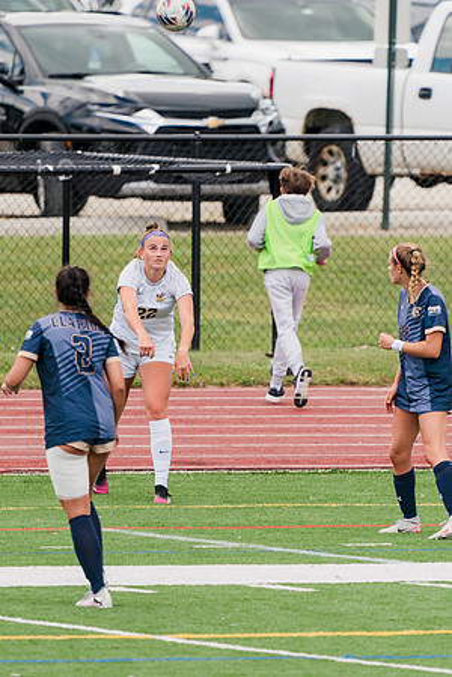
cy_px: 338
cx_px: 196
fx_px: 16949
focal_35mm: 900
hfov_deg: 1.5
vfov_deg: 2.3
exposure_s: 1/1600
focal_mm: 600
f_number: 6.3
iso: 1250
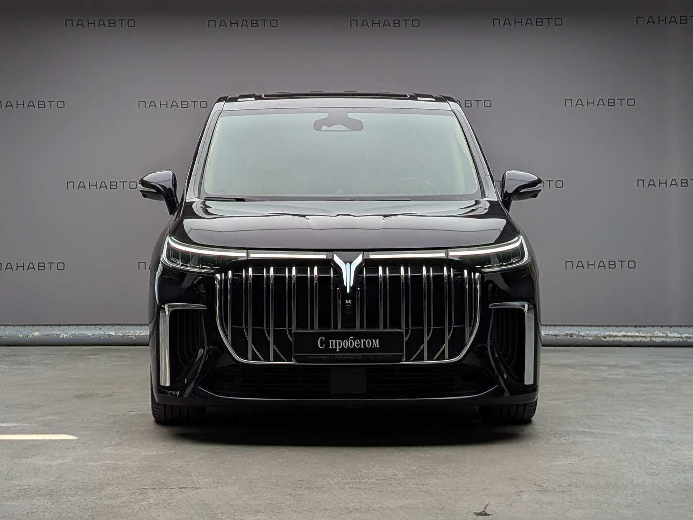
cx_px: 346
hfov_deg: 38.9
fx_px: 981
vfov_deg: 29.7
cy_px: 260
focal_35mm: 49
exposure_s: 1/233
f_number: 1.68
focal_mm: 6.9
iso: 24
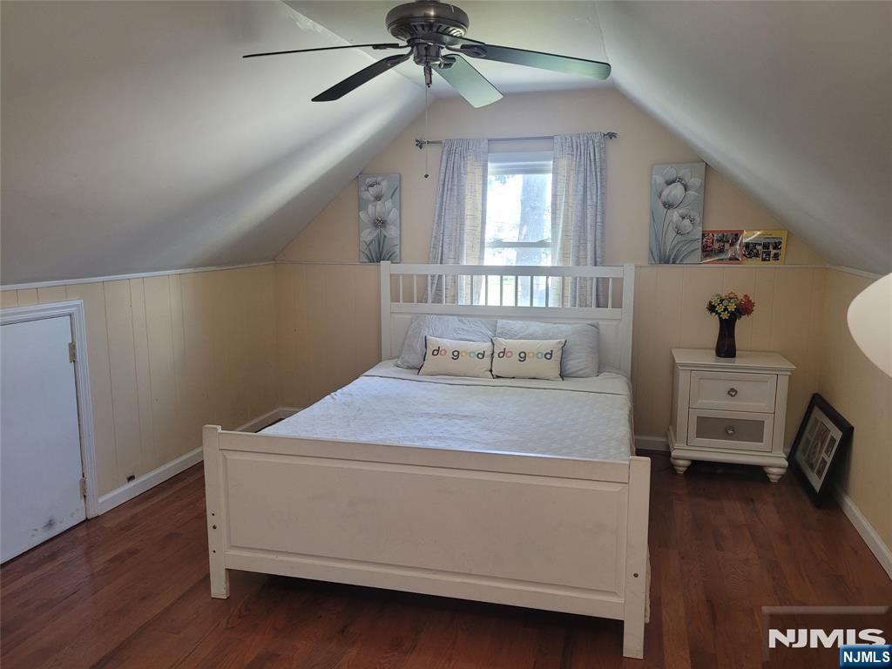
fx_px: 670
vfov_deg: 53.1
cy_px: 334
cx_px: 446
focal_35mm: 26
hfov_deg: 67.3
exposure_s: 1/60
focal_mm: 5.4
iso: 200
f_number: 1.8
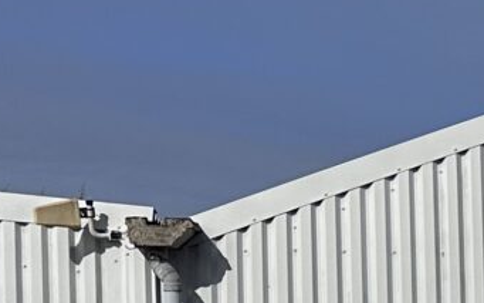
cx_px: 1160
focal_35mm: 153
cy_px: 417
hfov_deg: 11.4
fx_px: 2018
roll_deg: +1.5
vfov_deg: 8.4
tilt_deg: +0.2
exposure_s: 1/15625
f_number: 1.78
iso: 100
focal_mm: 6.86
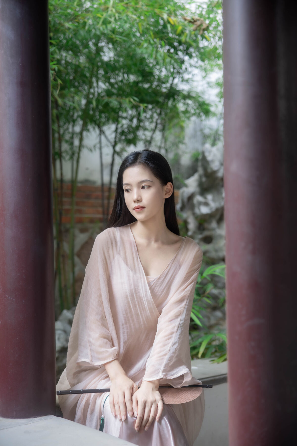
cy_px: 223
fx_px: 619
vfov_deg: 39.6
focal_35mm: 50
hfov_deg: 27.0
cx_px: 148
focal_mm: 50
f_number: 2.8
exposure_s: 1/125
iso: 200
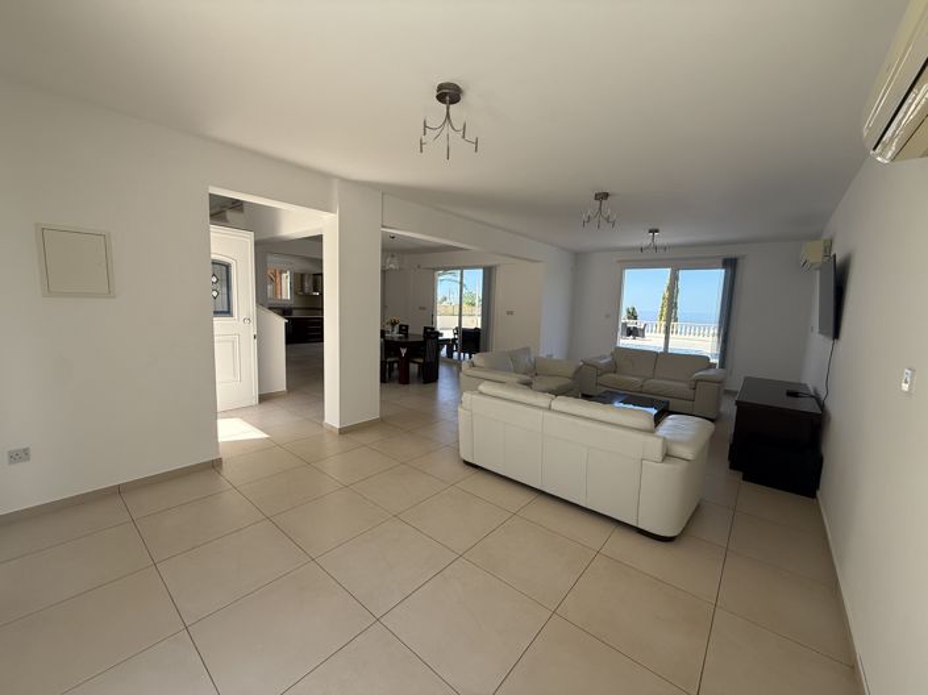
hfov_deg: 102.1
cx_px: 464
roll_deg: -1.9
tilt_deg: -5.9
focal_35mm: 14
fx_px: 375
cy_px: 348
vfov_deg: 85.6
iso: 64
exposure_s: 1/679
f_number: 2.2
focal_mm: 2.22
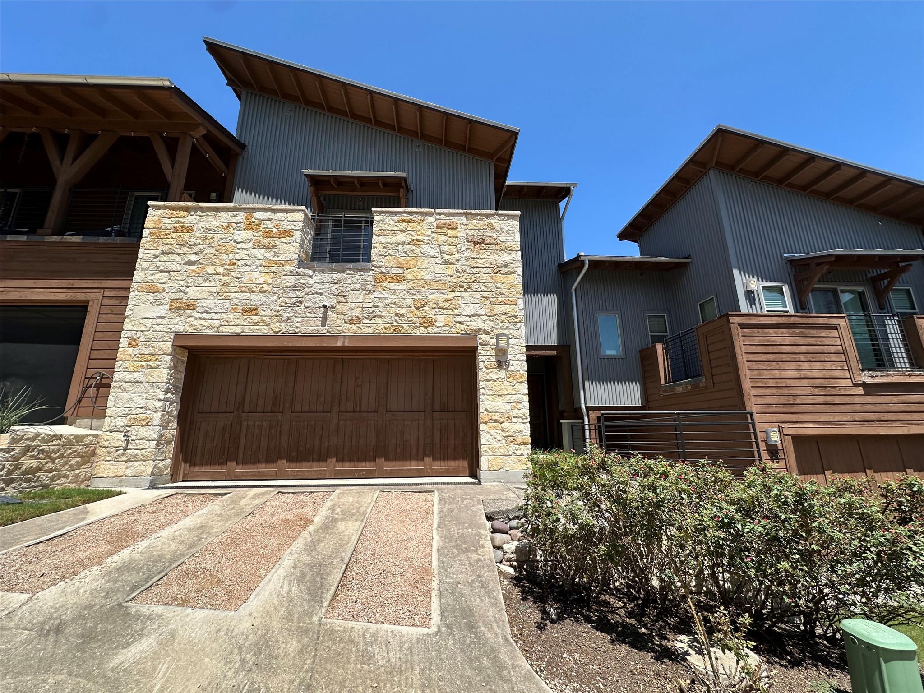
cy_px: 346
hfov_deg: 102.1
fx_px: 374
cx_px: 462
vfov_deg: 85.7
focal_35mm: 14
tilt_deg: +14.8
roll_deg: +0.2
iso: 40
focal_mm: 2.22
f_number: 2.2
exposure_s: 1/1916
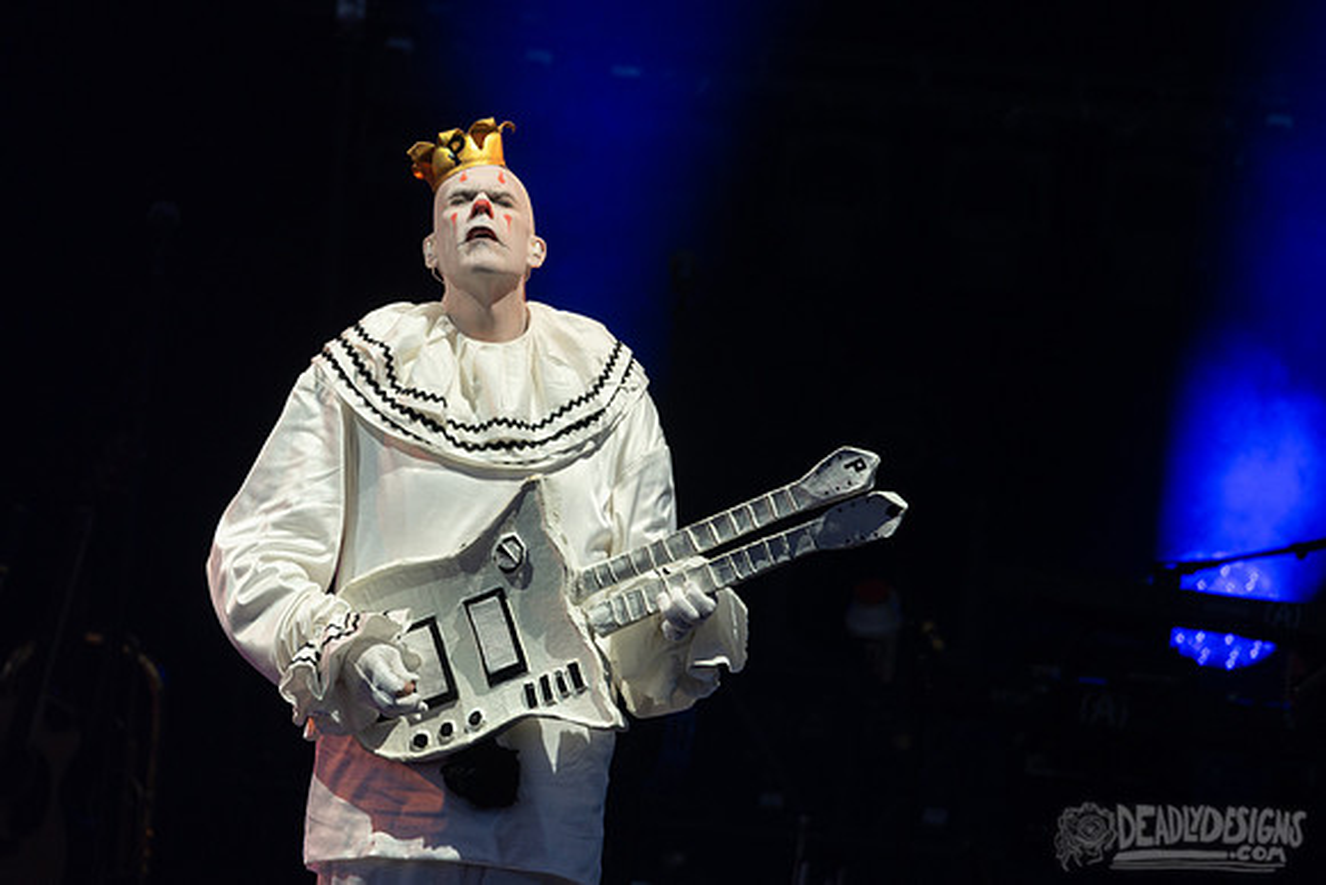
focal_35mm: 751
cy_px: 380
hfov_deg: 2.7
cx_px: 540
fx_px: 27654
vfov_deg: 1.8
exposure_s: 1/500
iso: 1000
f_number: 6.3
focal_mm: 600
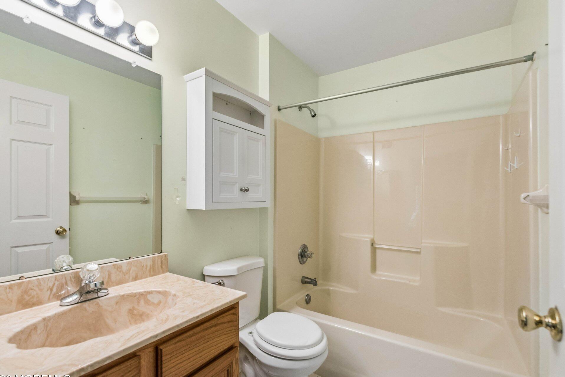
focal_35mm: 16
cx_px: 278
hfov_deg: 96.7
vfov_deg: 73.7
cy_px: 197
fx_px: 251
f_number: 7.1
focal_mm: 15
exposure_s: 1/100
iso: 1000
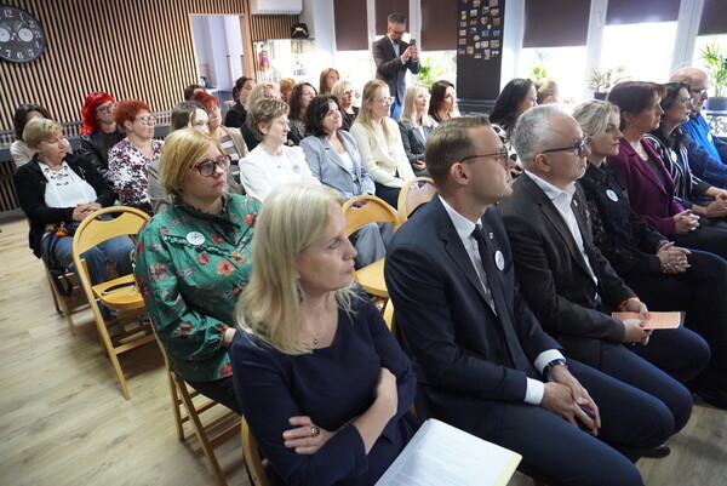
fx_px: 485
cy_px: 243
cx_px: 364
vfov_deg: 53.2
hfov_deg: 73.7
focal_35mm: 24
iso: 5000
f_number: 4
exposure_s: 1/160
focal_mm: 16
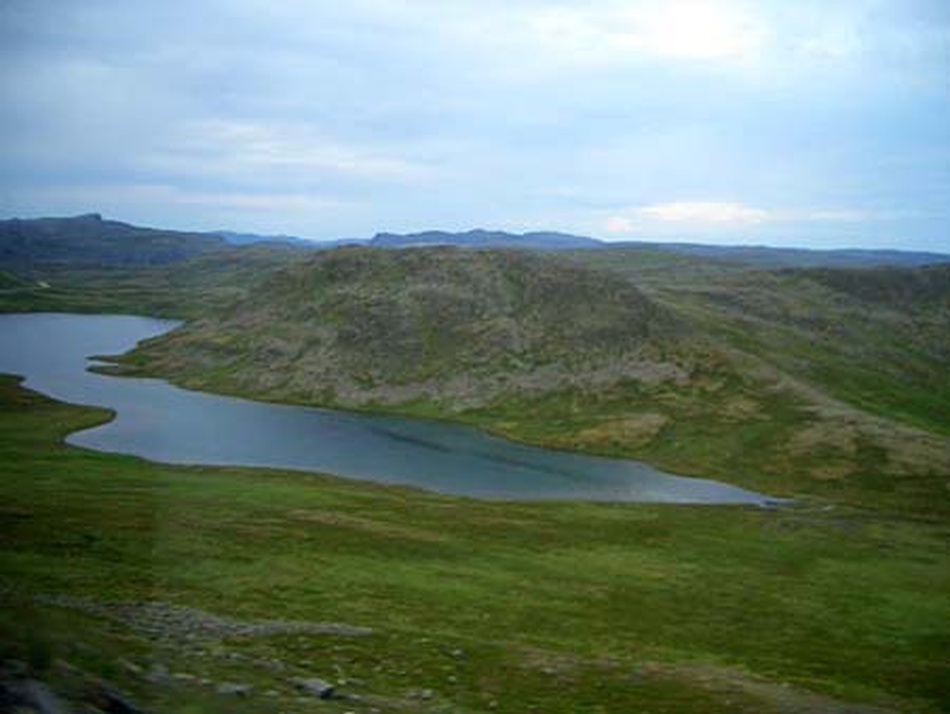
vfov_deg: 40.7
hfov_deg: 52.6
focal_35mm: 35
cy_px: 357
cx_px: 475
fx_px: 961
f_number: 2.6
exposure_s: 1/60
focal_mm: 5.8
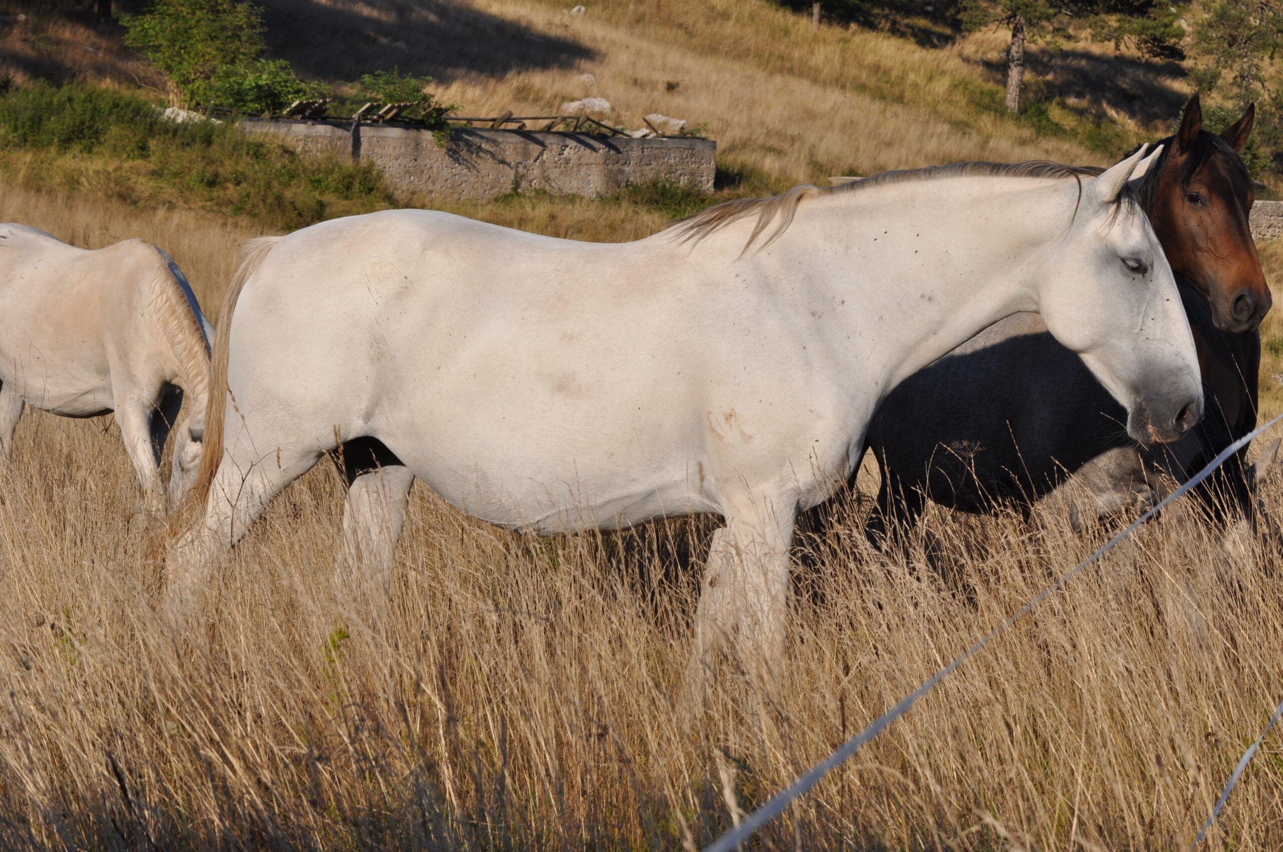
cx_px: 642
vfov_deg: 13.0
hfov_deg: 19.5
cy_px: 426
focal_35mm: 105
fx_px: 3737
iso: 200
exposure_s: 1/500
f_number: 11
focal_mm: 70
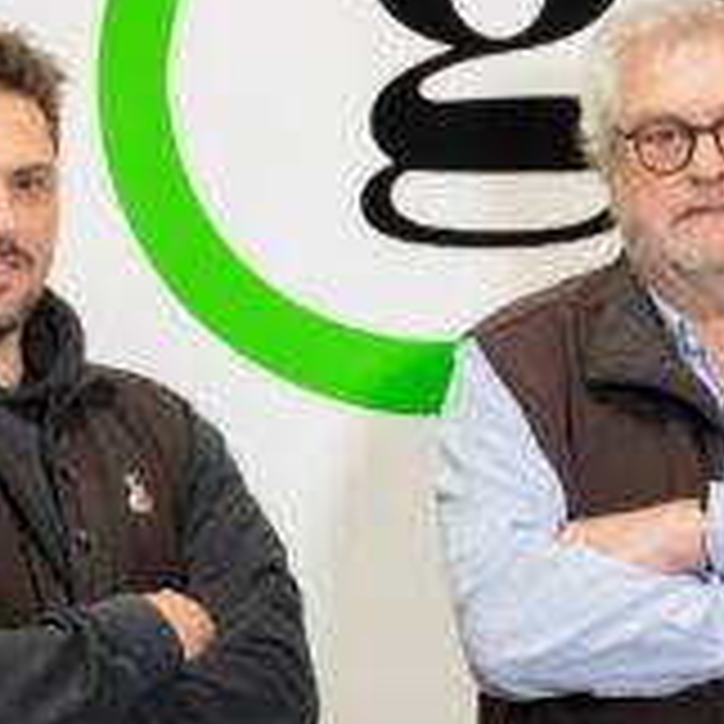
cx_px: 733
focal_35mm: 177
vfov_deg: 9.9
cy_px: 418
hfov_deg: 9.8
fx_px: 4188
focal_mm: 70
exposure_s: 1/100
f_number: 7.1
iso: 1000
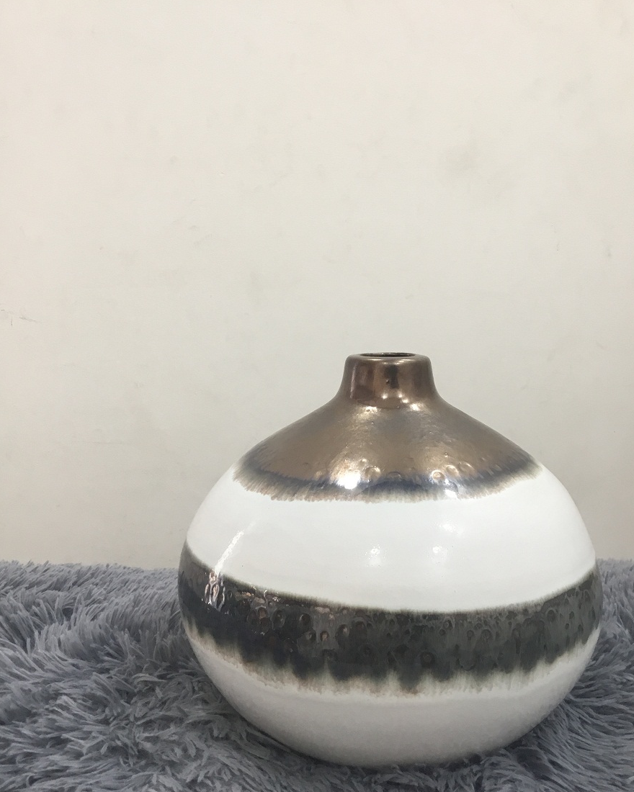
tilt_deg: -7.3
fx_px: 774
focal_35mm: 33
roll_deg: -0.2
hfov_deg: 44.5
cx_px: 321
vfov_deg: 54.2
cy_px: 428
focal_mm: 3.3
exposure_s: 1/33
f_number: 2.4
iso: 64
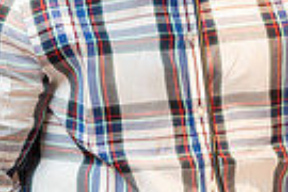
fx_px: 5672
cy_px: -39
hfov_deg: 2.9
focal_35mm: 709
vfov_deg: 1.9
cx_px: 224
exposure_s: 1/200
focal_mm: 165
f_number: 3.2
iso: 1250
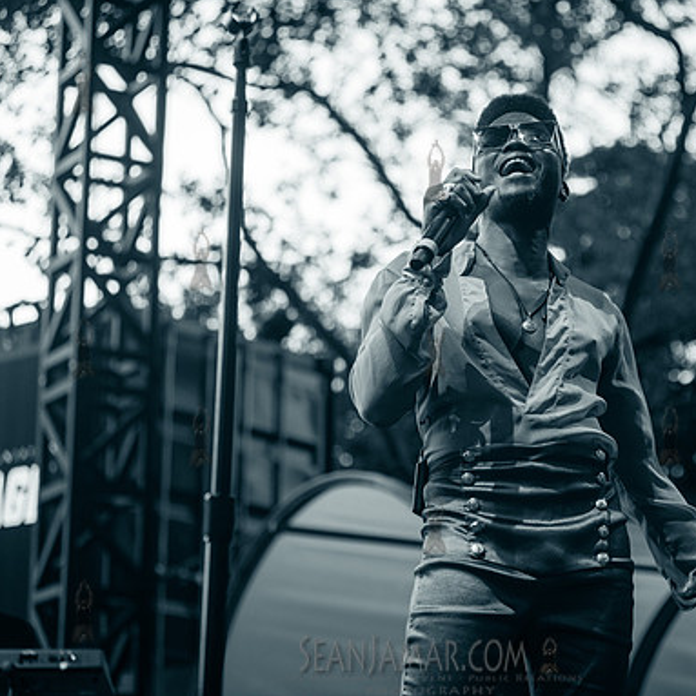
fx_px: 2343
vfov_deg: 16.9
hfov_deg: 16.9
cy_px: 346
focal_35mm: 103
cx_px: 434
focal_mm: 80
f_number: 3.2
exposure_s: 1/800
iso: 640
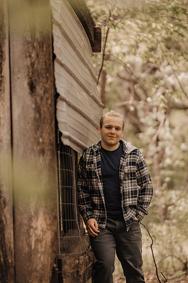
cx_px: 94
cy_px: 142
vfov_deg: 16.1
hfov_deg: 10.8
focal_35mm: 127
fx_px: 995
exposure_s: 1/640
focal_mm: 85
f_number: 1.6
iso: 125
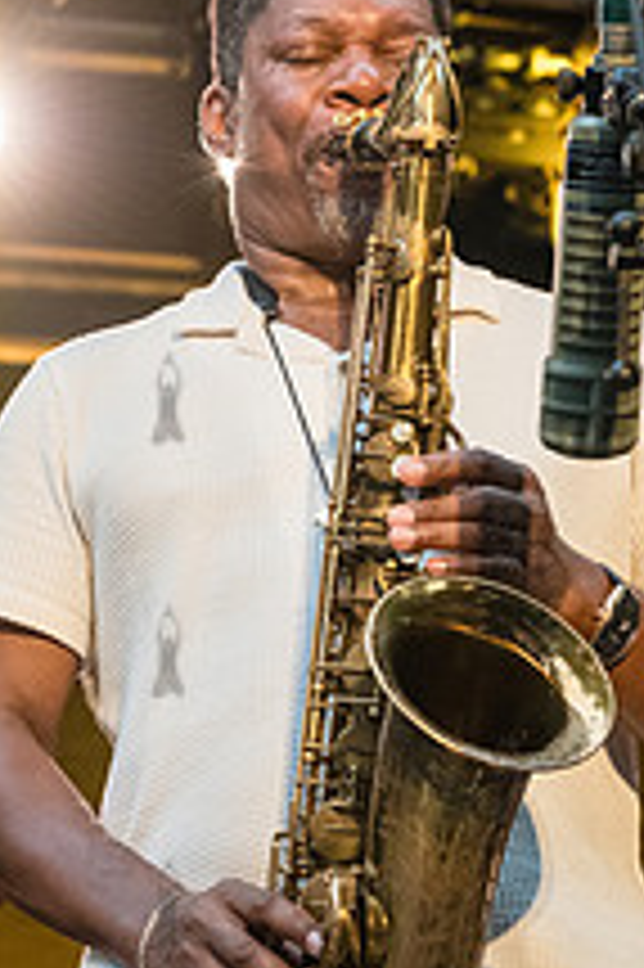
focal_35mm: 130
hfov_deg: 10.5
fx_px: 3494
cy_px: 653
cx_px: 167
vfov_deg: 15.7
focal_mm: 62
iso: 8000
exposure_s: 1/640
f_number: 5
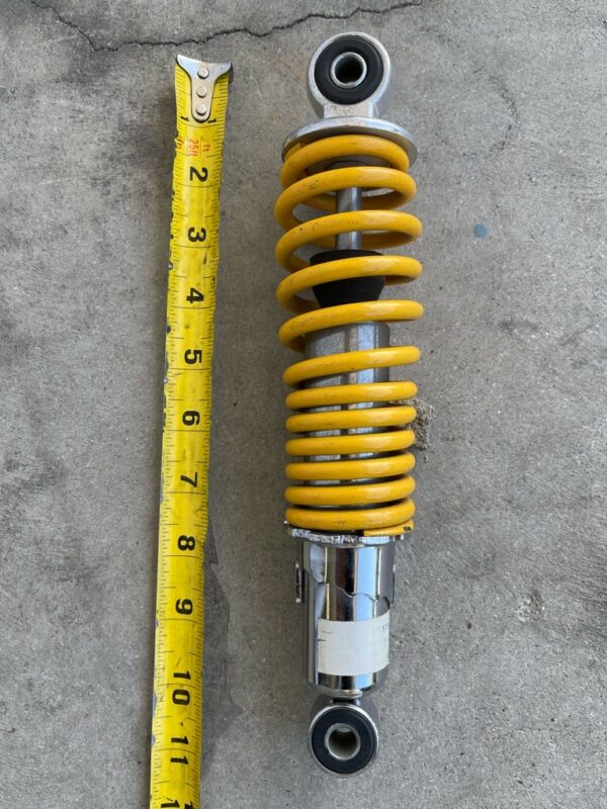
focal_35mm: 26
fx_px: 608
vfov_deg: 67.3
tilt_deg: -85.0
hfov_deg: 53.1
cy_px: 404
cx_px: 304
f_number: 1.6
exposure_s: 1/252
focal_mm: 5.1
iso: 32
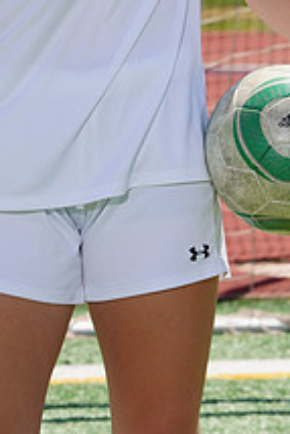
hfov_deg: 2.6
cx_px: 126
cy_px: -87
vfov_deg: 3.9
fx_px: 6345
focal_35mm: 526
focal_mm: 194
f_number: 13
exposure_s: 1/250
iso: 200
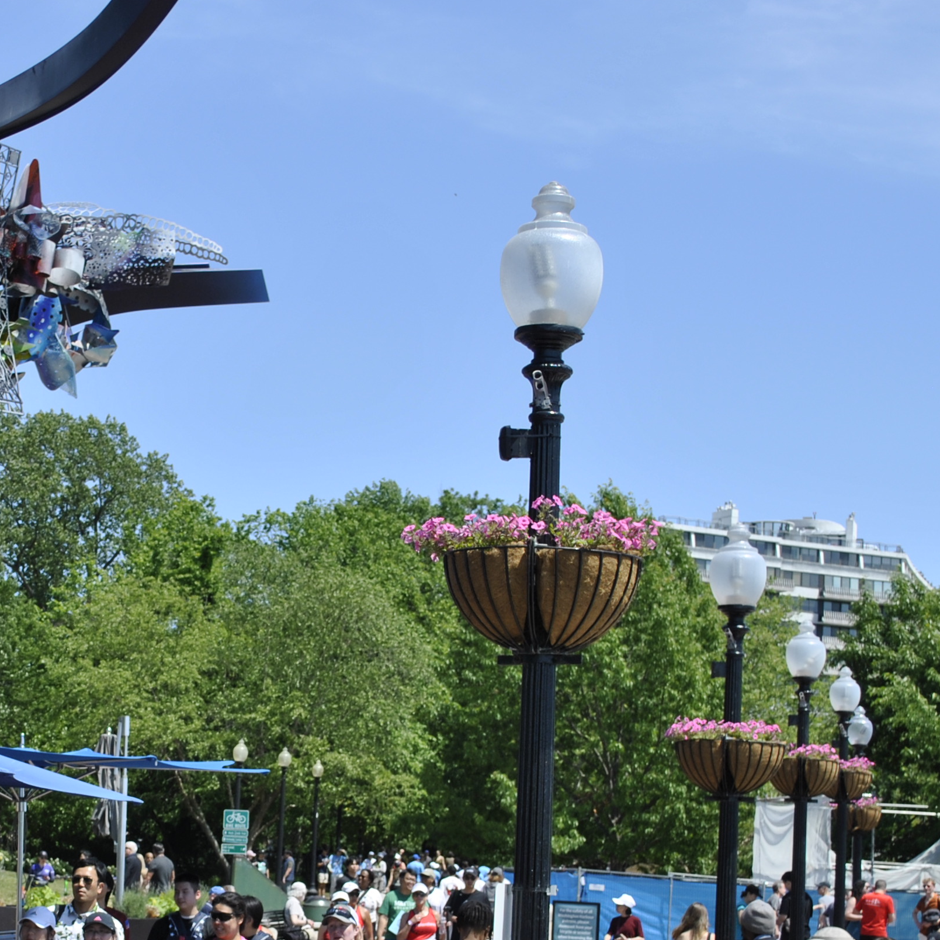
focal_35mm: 86
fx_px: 2642
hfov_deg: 19.9
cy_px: 679
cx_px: 167
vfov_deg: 20.1
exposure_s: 1/500
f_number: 5
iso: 100
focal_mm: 28
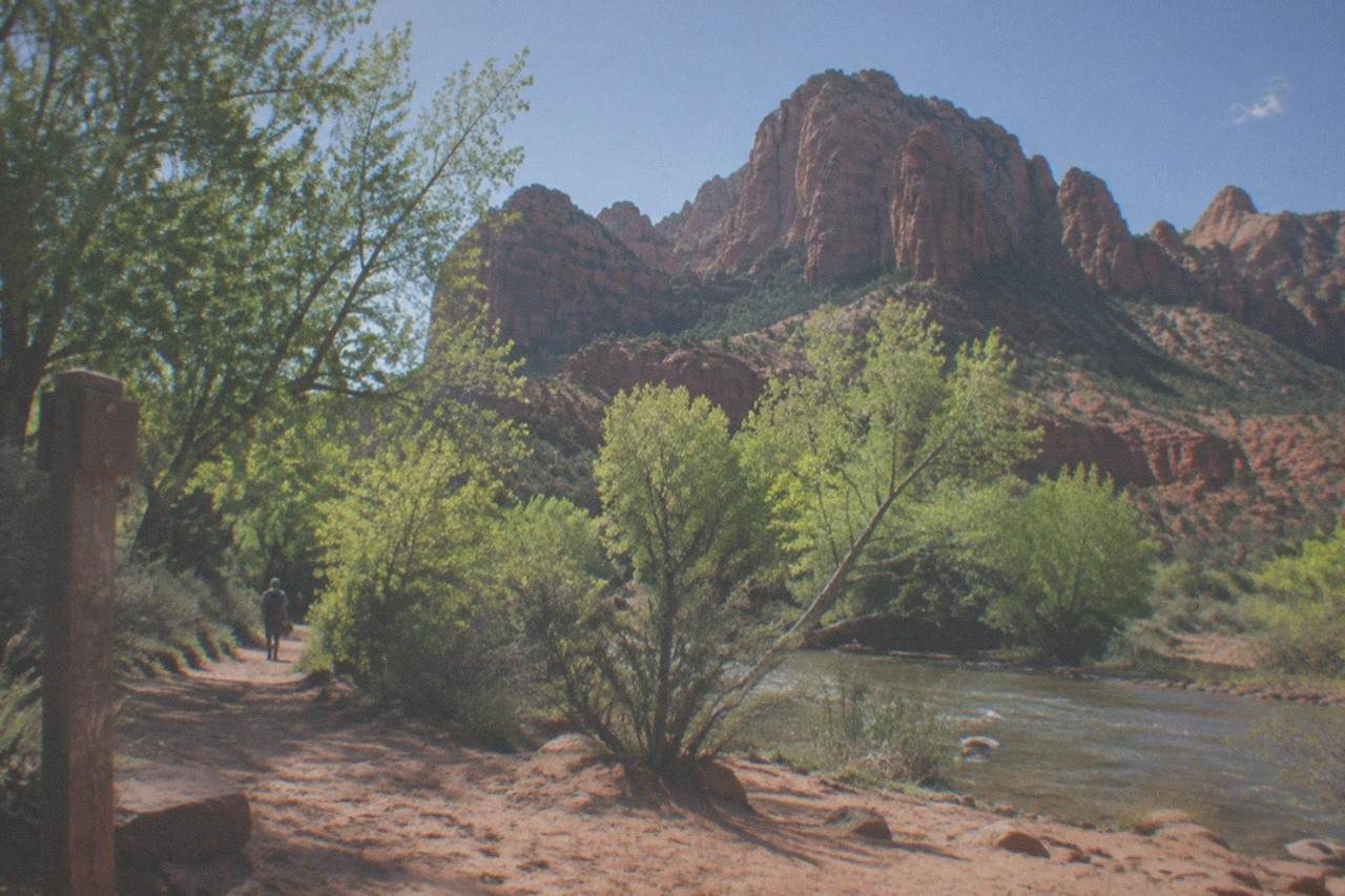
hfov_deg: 54.4
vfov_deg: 37.8
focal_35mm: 35
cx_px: 672
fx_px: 1307
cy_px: 448
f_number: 4
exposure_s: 1/2000
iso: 500
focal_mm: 35
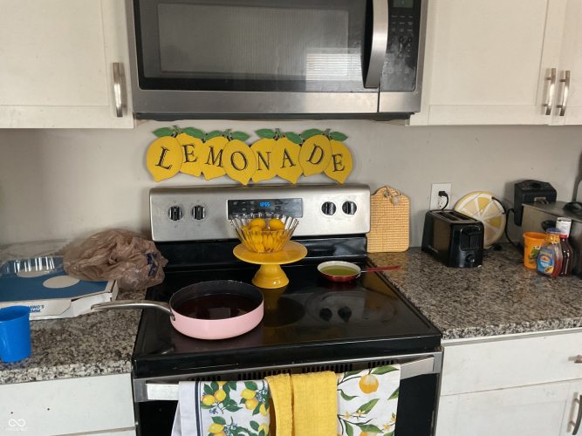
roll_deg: -1.3
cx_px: 291
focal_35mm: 29
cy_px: 218
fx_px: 487
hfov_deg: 61.7
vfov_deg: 48.2
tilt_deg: -13.9
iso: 125
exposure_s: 1/60
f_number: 1.8
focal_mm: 3
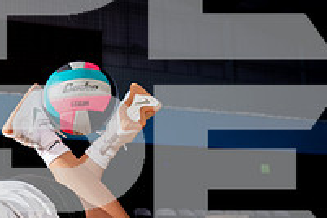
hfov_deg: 25.1
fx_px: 654
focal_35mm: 72
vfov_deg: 18.8
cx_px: -73
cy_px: 172
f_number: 4.5
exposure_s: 1/200
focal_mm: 24
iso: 250
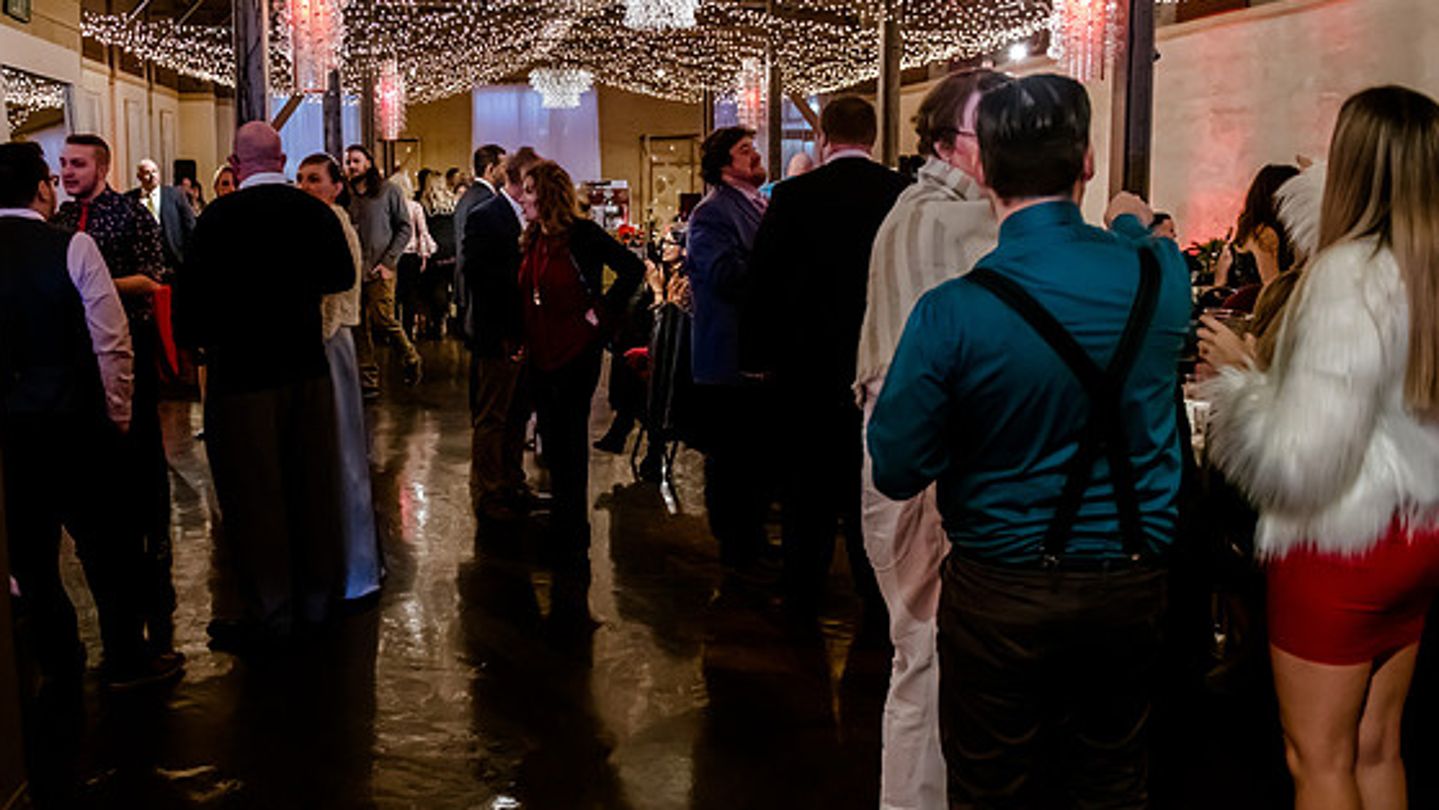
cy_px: 354
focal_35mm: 33
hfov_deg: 58.8
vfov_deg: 35.6
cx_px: 544
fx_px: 1259
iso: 5000
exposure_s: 1/160
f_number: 2.8
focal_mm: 24
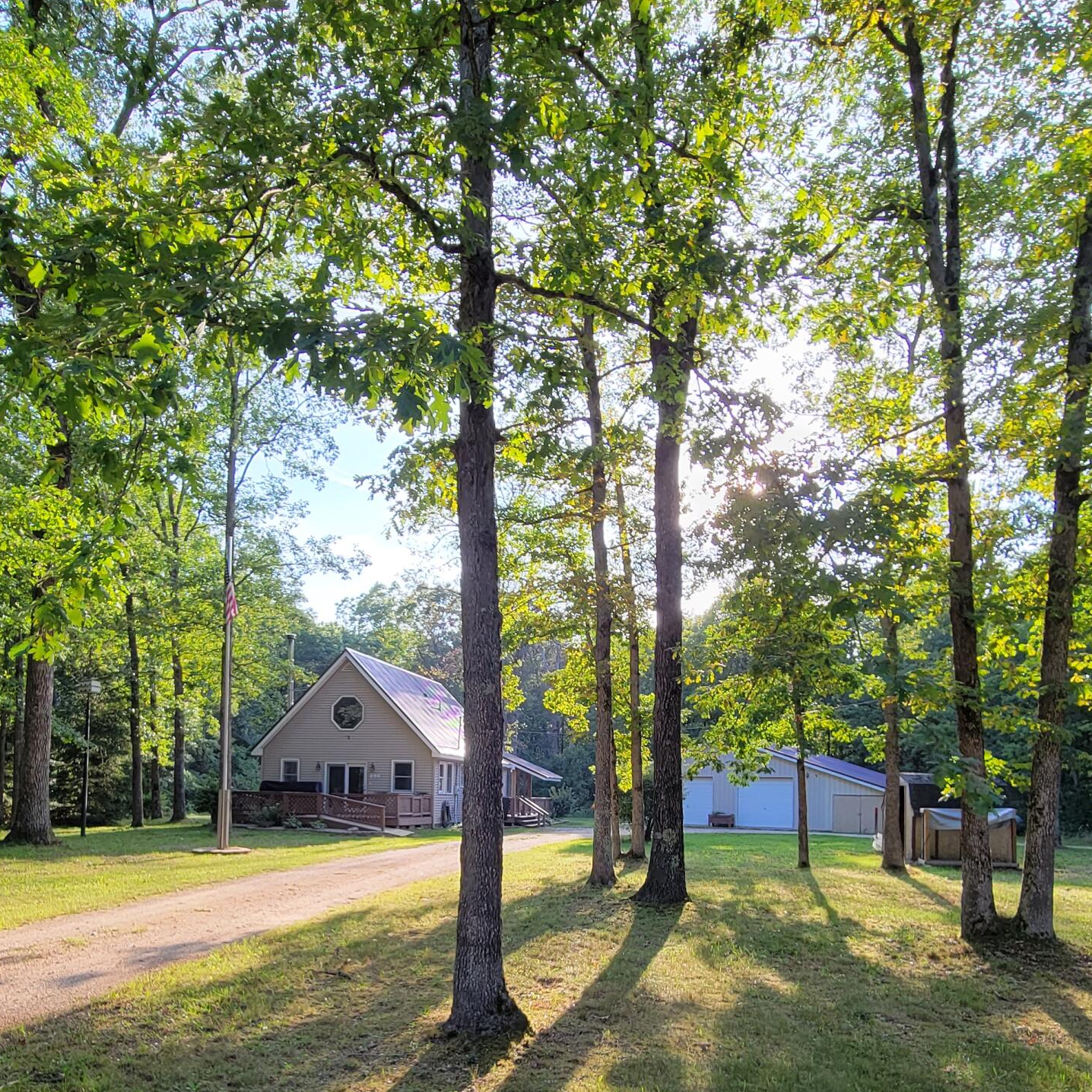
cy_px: 766
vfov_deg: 62.6
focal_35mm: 24
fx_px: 857
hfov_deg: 64.8
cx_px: 478
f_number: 2.2
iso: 50
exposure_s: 1/177
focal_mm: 2.2
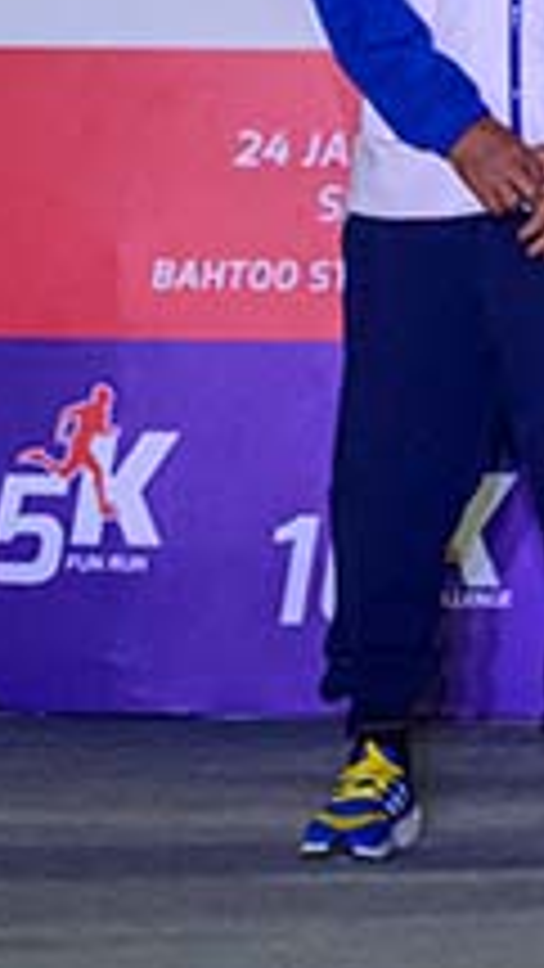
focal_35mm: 178
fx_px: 4563
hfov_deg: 6.7
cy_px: -189
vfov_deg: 11.8
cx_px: 980
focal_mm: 38
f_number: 5.6
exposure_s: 1/250
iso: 4500
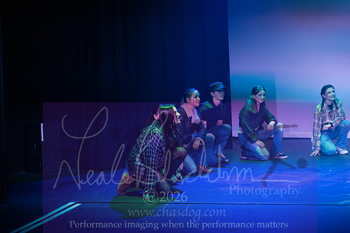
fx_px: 1167
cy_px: 116
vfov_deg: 11.4
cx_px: 175
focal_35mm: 120
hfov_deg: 17.1
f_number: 4
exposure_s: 1/800
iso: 5000
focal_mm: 120
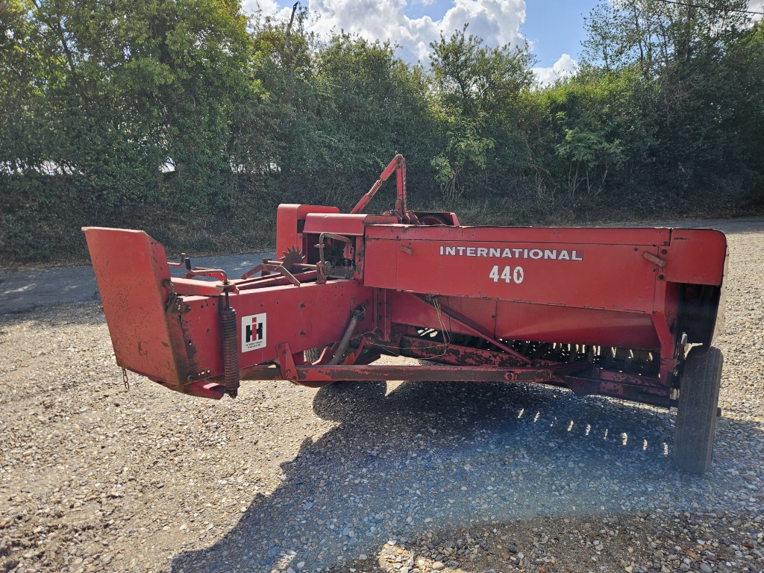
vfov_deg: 58.9
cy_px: 286
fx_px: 508
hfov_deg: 73.9
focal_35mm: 23
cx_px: 382
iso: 25
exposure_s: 1/777
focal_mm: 5.4
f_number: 1.8
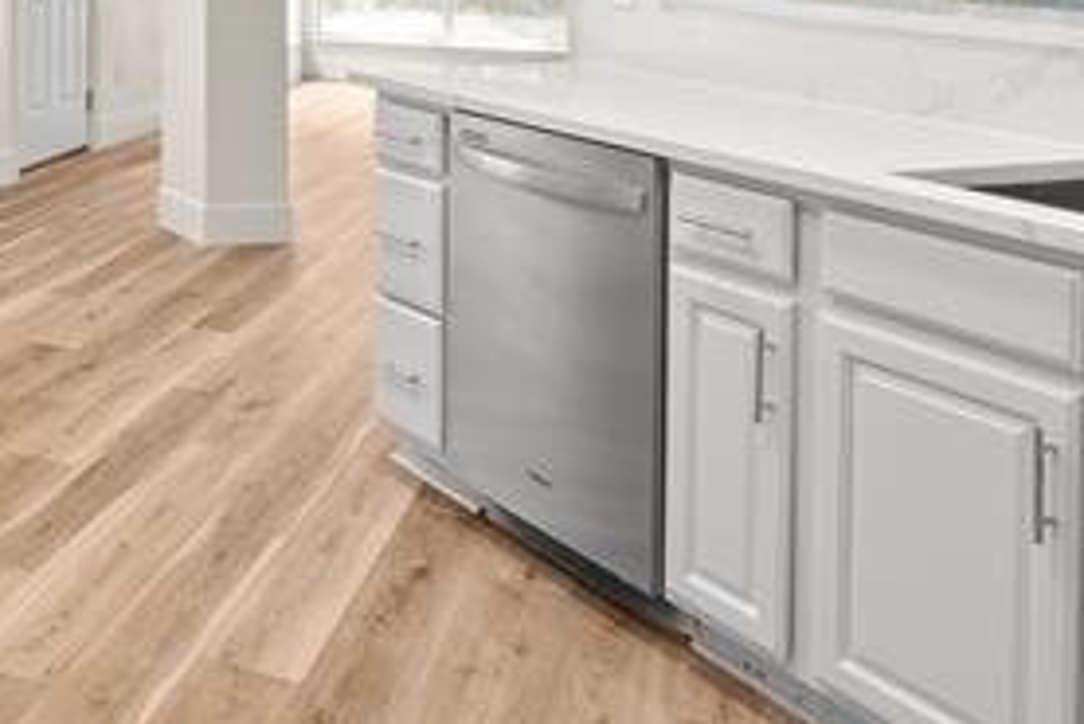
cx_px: -74
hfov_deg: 35.8
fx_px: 1446
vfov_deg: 25.8
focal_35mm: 48
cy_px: -90
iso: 250
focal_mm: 13
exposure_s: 1/1.25
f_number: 8
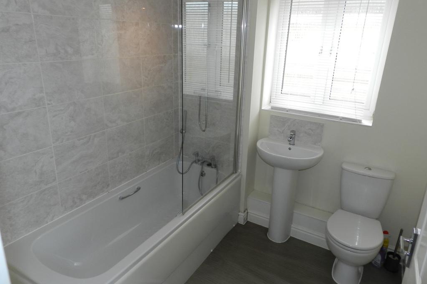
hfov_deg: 73.8
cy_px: 133
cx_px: 214
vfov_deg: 53.1
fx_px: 285
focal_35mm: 24
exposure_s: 1/80
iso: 160
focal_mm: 4
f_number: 3.4
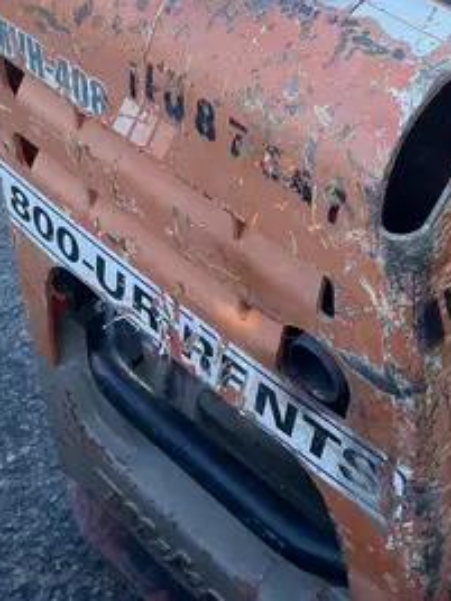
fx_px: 1233
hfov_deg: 20.6
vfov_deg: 25.9
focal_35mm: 71
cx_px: 341
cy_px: -6
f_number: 1.6
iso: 50
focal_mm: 4.2
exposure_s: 1/940
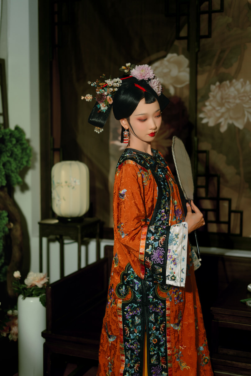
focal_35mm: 50
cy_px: 188
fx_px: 523
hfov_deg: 27.0
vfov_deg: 39.6
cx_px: 126
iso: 100
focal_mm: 50
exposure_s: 1/160
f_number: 2
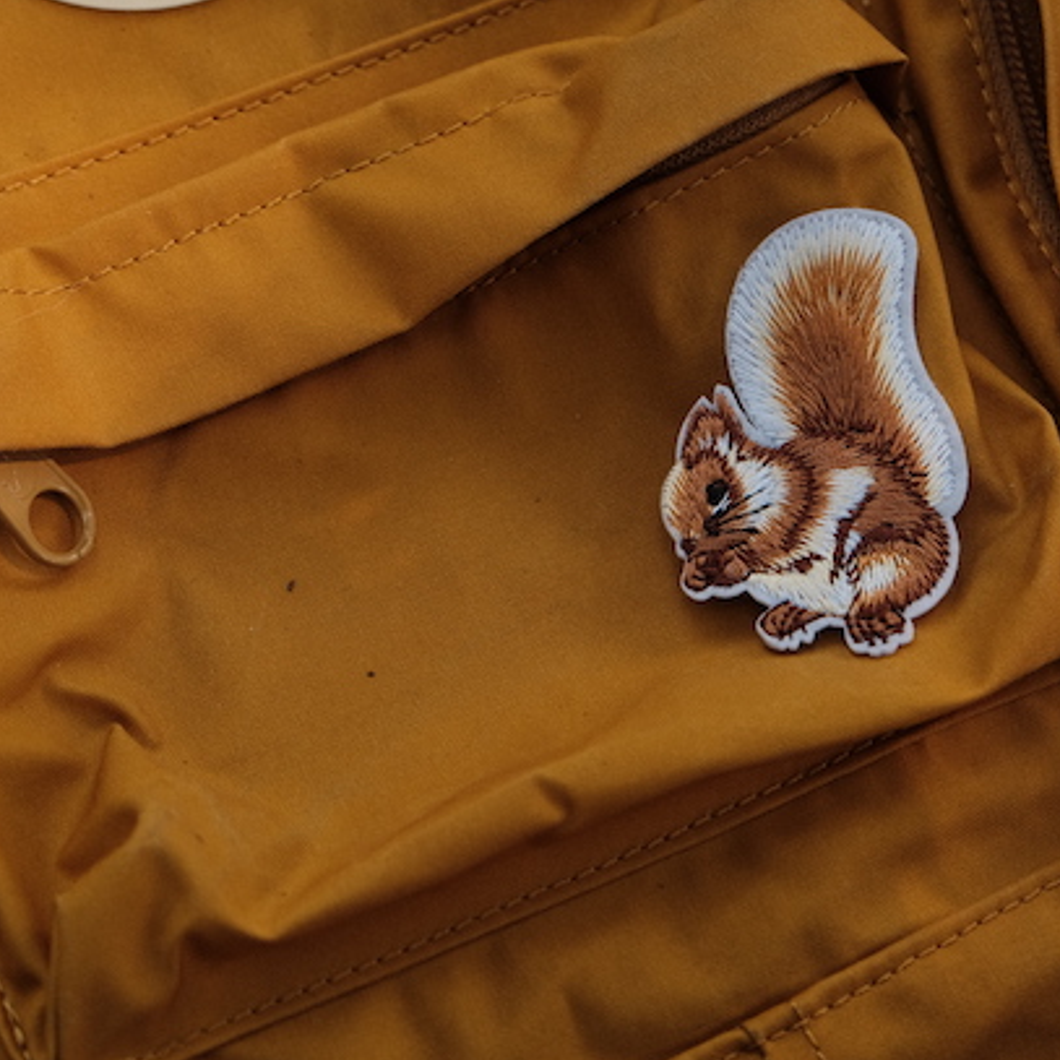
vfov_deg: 17.1
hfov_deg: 17.0
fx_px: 3534
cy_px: 447
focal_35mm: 102
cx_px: 625
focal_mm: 40.7
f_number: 4.5
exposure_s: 1/450
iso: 640
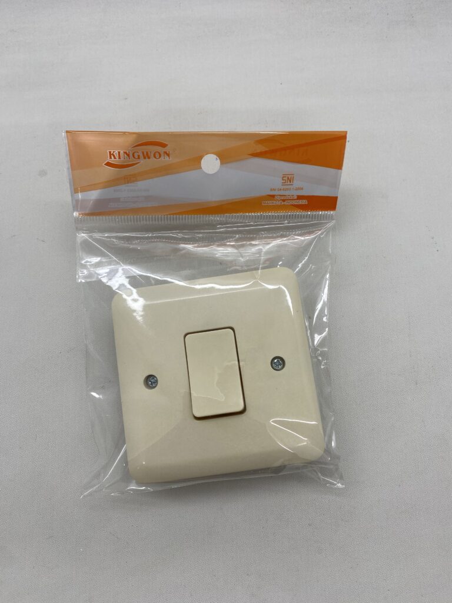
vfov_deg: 67.3
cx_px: 226
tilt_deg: -76.8
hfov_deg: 53.1
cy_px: 302
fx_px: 453
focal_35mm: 26
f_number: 1.8
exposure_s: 1/294
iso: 32
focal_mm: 4.25
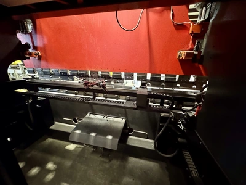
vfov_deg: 85.7
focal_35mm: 14
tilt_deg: -19.9
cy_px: 92
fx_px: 99
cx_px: 123
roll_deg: -1.2
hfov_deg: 102.1
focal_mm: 2.22
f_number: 2.2
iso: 1250
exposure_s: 1/30
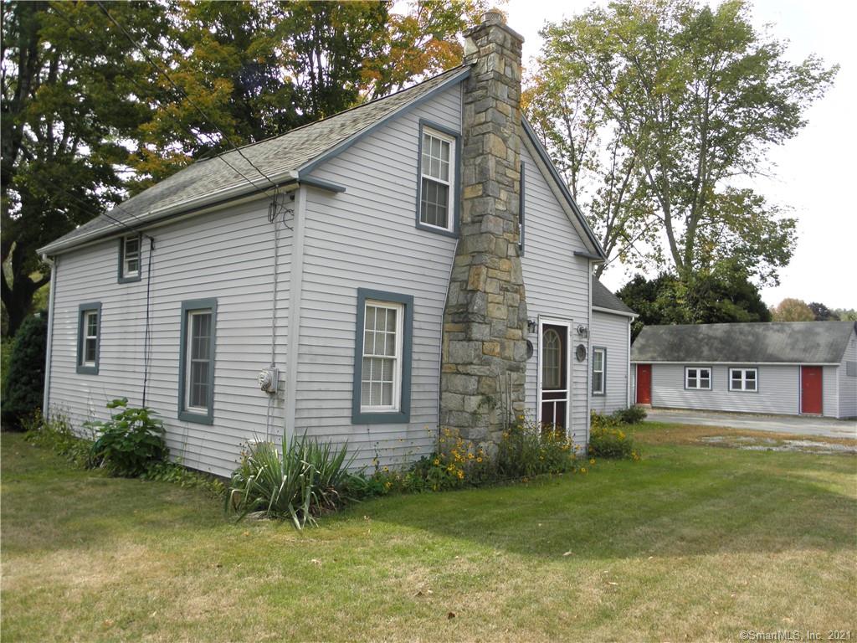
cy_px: 322
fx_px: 693
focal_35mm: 28
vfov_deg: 49.7
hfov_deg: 63.4
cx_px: 428
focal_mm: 5
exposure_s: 1/250
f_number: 3.5
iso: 100
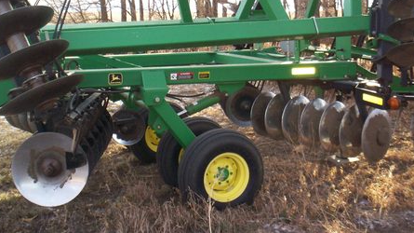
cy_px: 51
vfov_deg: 24.6
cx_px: 209
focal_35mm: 48
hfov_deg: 42.9
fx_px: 527
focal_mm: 5.9
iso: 140
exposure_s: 1/70.8
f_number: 4.5
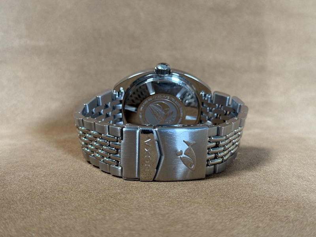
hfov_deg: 39.7
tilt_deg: -11.0
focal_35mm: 48
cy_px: 118
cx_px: 158
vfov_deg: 30.3
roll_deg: -0.3
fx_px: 438
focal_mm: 6.76
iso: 200
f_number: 1.78
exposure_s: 1/54
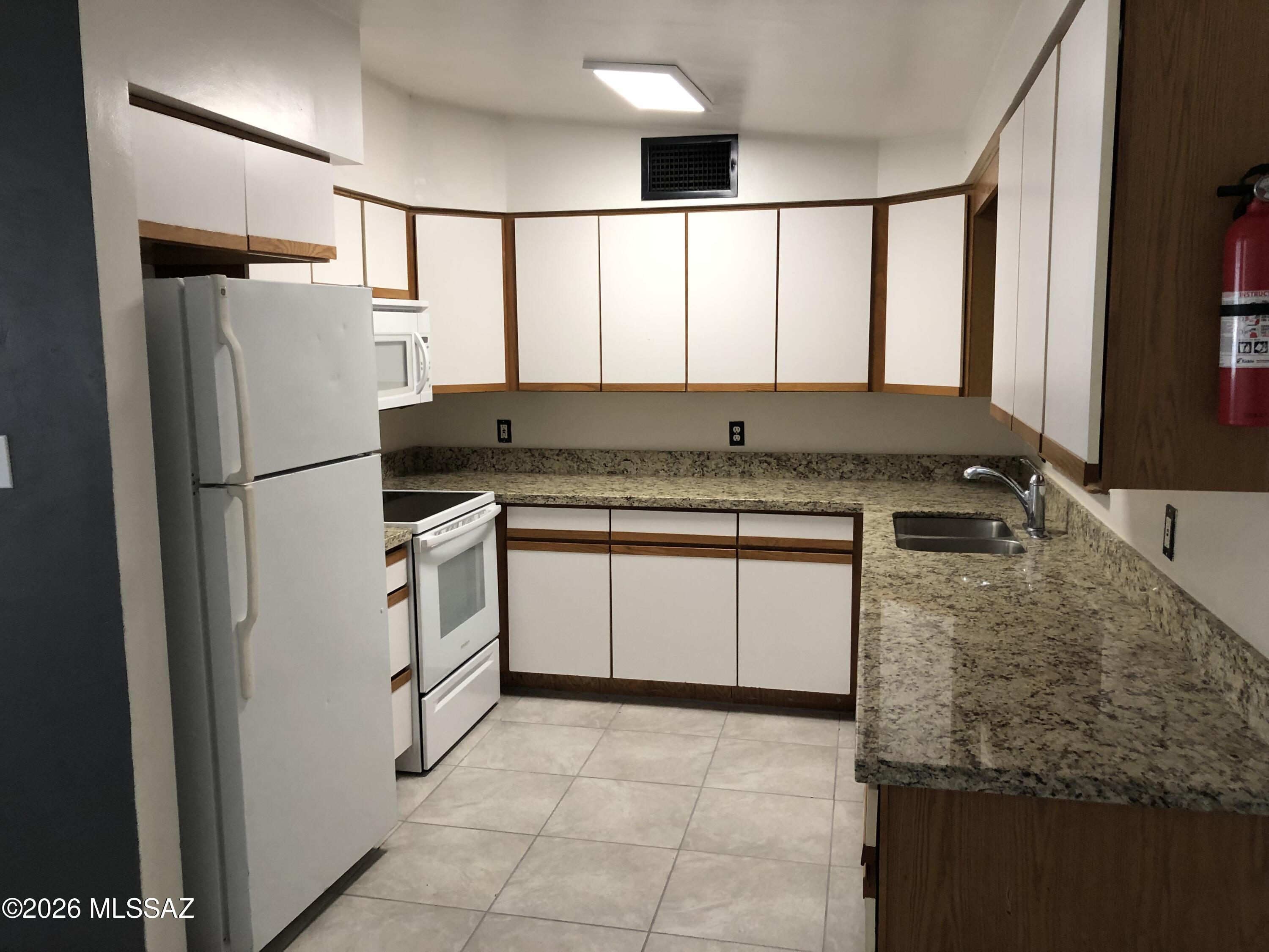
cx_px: 634
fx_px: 1026
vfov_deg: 49.7
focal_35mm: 28
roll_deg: +1.0
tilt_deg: -8.1
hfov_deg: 63.4
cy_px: 476
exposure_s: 1/30
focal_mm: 3.99
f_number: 1.8
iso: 40
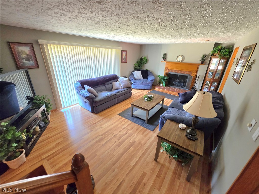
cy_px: 97
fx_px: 97
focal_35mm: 13
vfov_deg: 89.9
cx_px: 130
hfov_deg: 106.2
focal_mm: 2.2
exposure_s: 1/101
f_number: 1.9
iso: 320
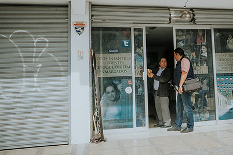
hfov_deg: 48.8
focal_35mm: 39
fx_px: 252
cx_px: 154
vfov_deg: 33.7
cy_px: 44
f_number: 13
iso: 1000
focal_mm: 18
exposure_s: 1/640
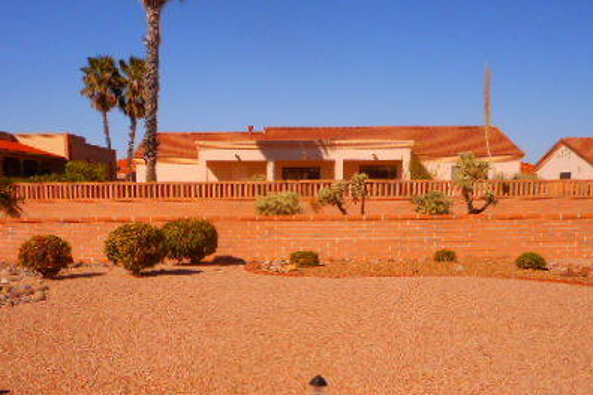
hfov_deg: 46.4
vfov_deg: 31.2
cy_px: 304
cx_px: 291
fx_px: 692
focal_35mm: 42
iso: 80
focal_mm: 4.5
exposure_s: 1/1250
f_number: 3.7
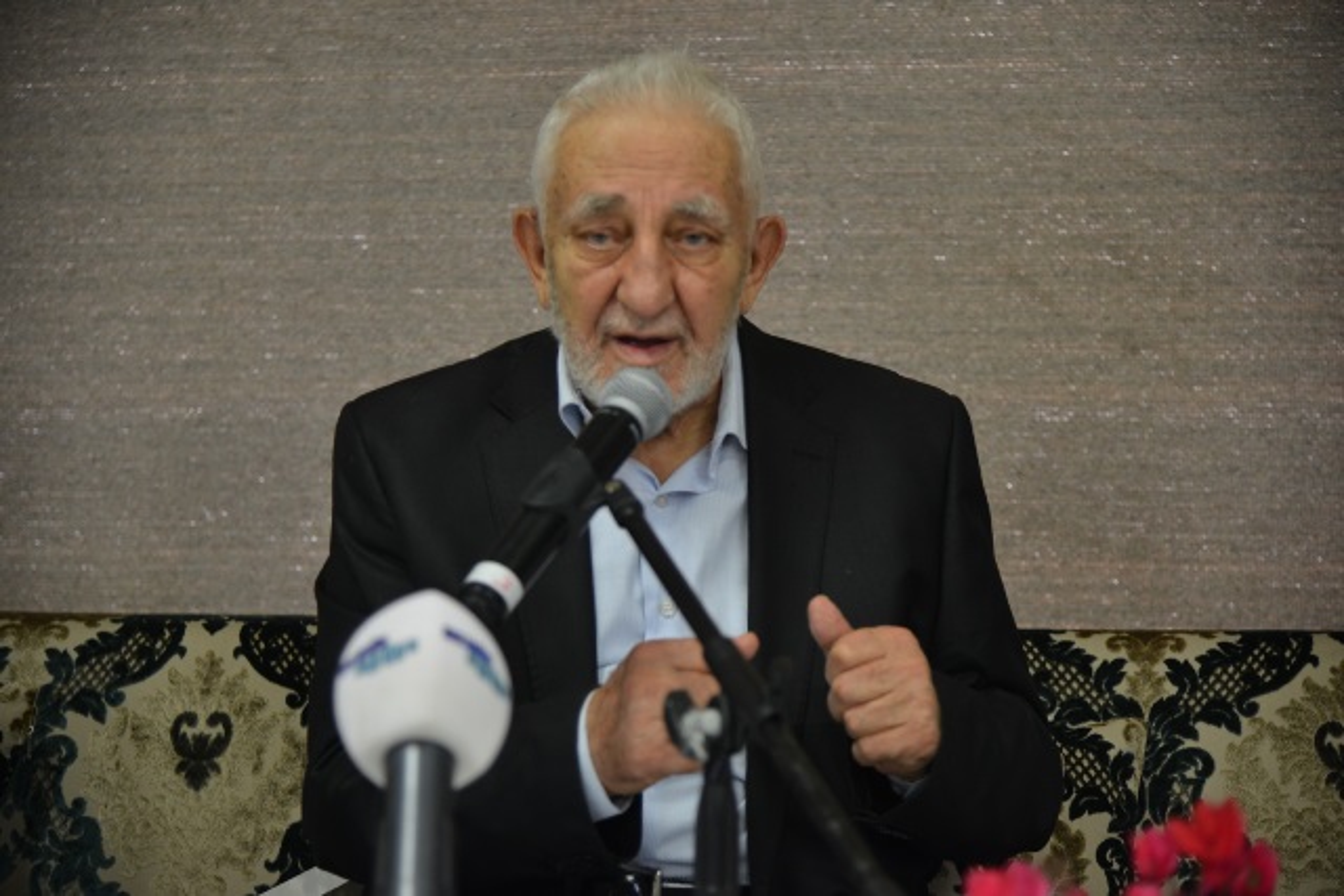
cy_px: 448
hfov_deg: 23.9
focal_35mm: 85
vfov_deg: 16.1
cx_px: 672
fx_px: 3174
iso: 800
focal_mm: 85
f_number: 4
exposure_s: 1/80
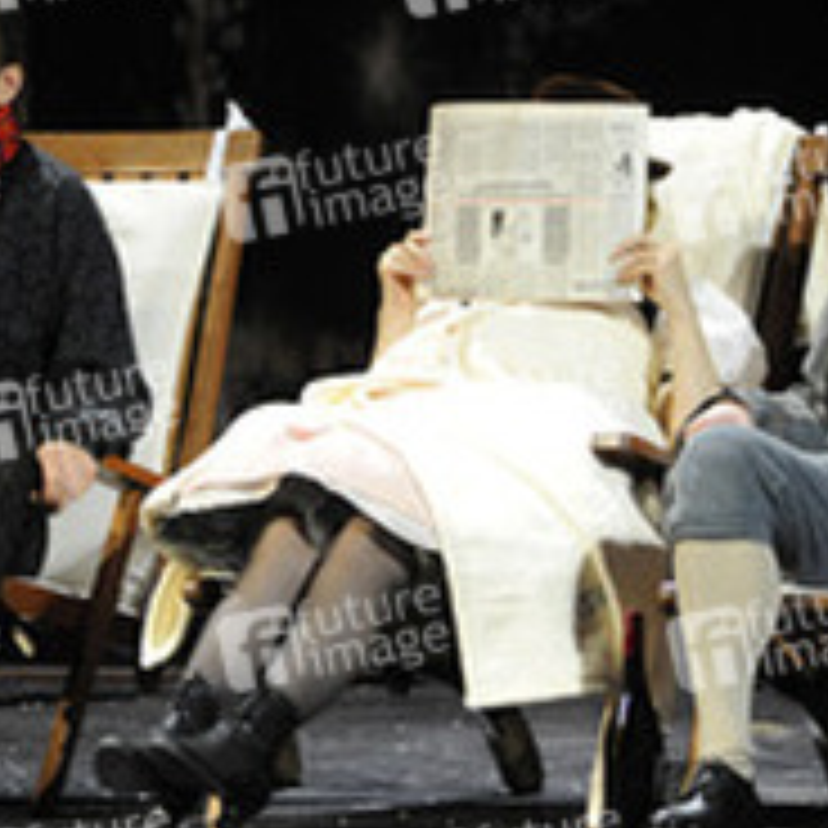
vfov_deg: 4.4
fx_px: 10717
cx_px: 394
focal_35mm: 396
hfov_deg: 4.4
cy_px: 302
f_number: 5.6
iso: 5000
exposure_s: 1/250
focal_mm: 190
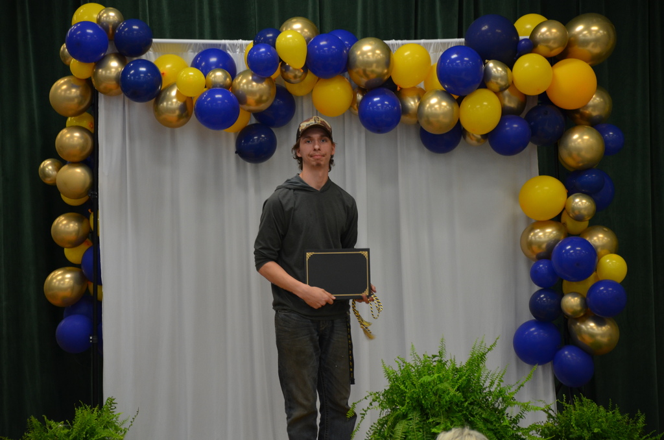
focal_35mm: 168
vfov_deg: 8.1
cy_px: 220
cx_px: 332
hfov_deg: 12.3
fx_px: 3092
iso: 800
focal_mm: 112
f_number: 5.6
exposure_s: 1/30
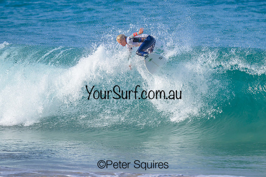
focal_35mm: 1098
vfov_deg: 1.3
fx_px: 8118
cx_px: 183
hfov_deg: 1.9
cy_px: 67
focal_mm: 800
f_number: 6.3
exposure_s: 1/2000
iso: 360
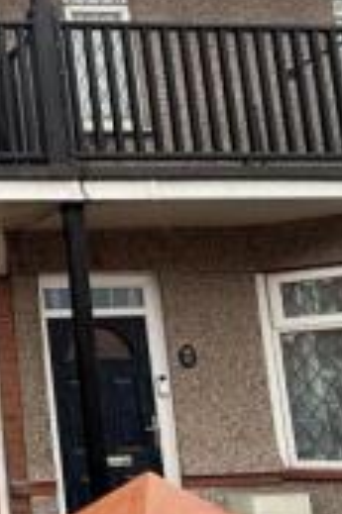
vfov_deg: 40.1
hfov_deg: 19.6
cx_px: -290
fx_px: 700
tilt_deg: +8.3
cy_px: 319
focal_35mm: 49
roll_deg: +2.0
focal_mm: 2.22
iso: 50
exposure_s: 1/119
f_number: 2.2
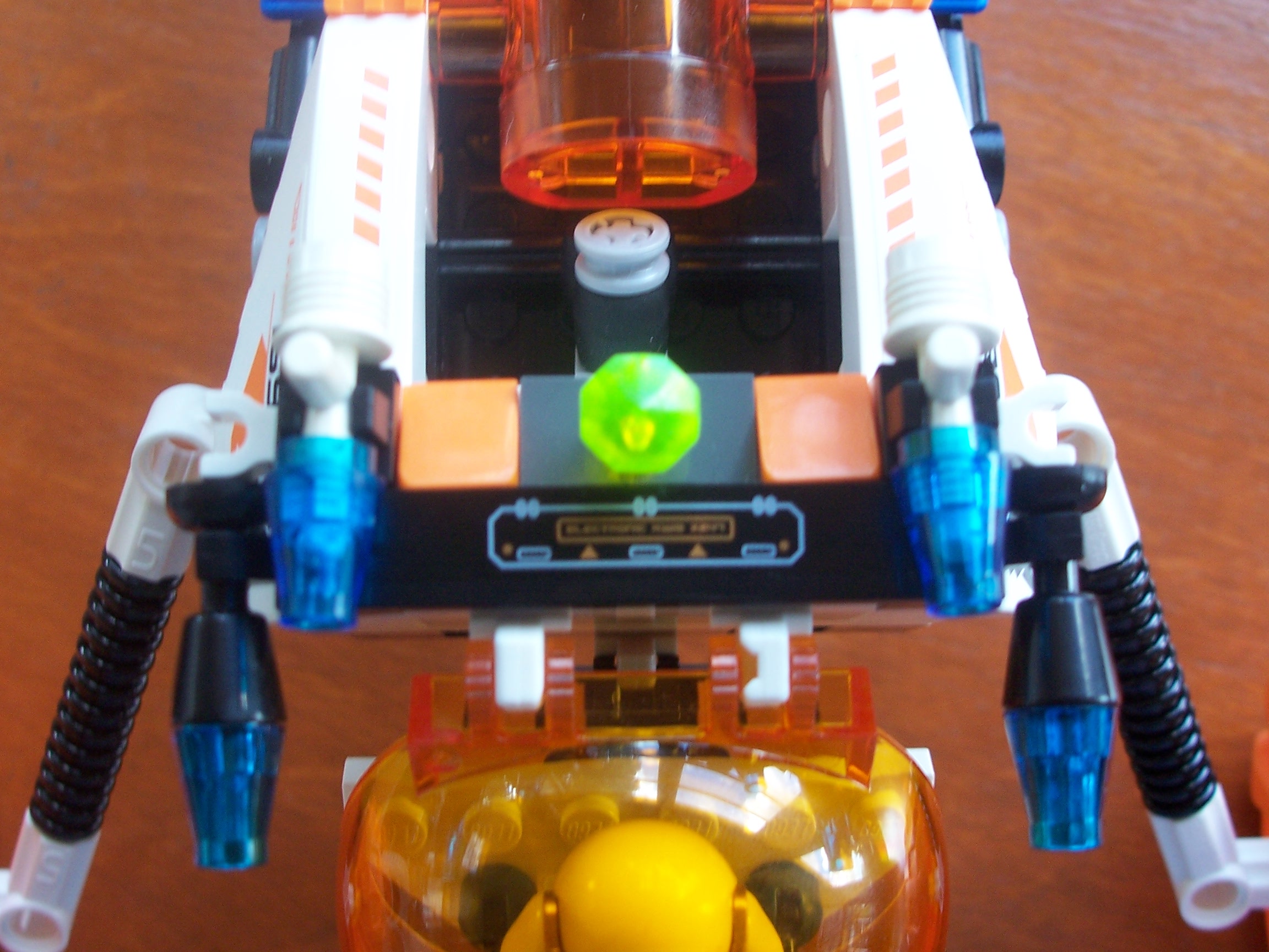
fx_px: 1833
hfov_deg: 38.2
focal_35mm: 50
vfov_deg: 29.1
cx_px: 634
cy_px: 476
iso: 140
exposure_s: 1/45
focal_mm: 8.6
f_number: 3.4
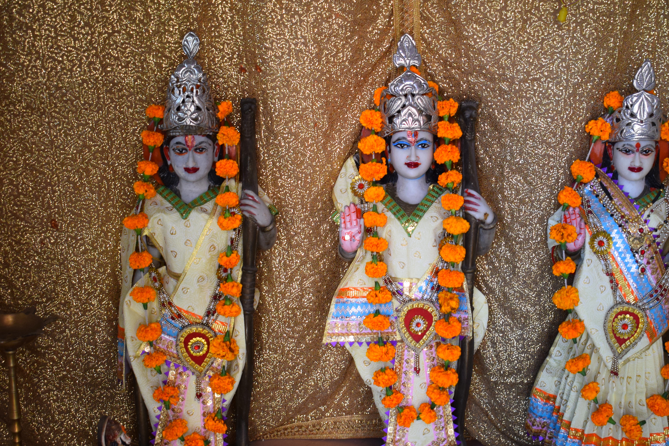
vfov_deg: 22.7
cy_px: 219
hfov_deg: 33.5
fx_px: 1109
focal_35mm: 60
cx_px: 401
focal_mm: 29
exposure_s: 1/60
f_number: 4.2
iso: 1000
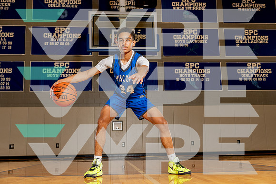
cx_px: 138
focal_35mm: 41
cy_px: 92
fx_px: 314
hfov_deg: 47.4
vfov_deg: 32.6
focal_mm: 41
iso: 250
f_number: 4
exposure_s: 1/250
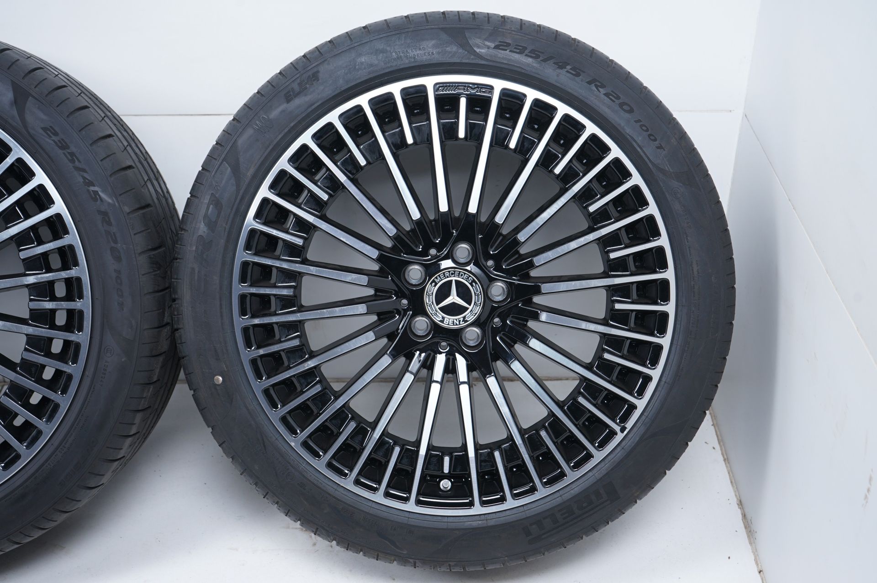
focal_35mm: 43
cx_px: 438
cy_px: 292
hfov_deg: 45.5
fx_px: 1047
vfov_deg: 31.1
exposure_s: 1/125
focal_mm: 43
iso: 250
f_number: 7.1
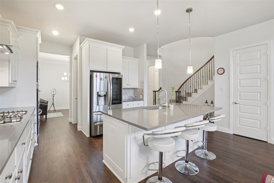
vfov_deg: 77.3
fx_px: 114
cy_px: 92
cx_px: 137
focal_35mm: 15
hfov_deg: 100.4
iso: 400
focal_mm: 10
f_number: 8
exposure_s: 1/8
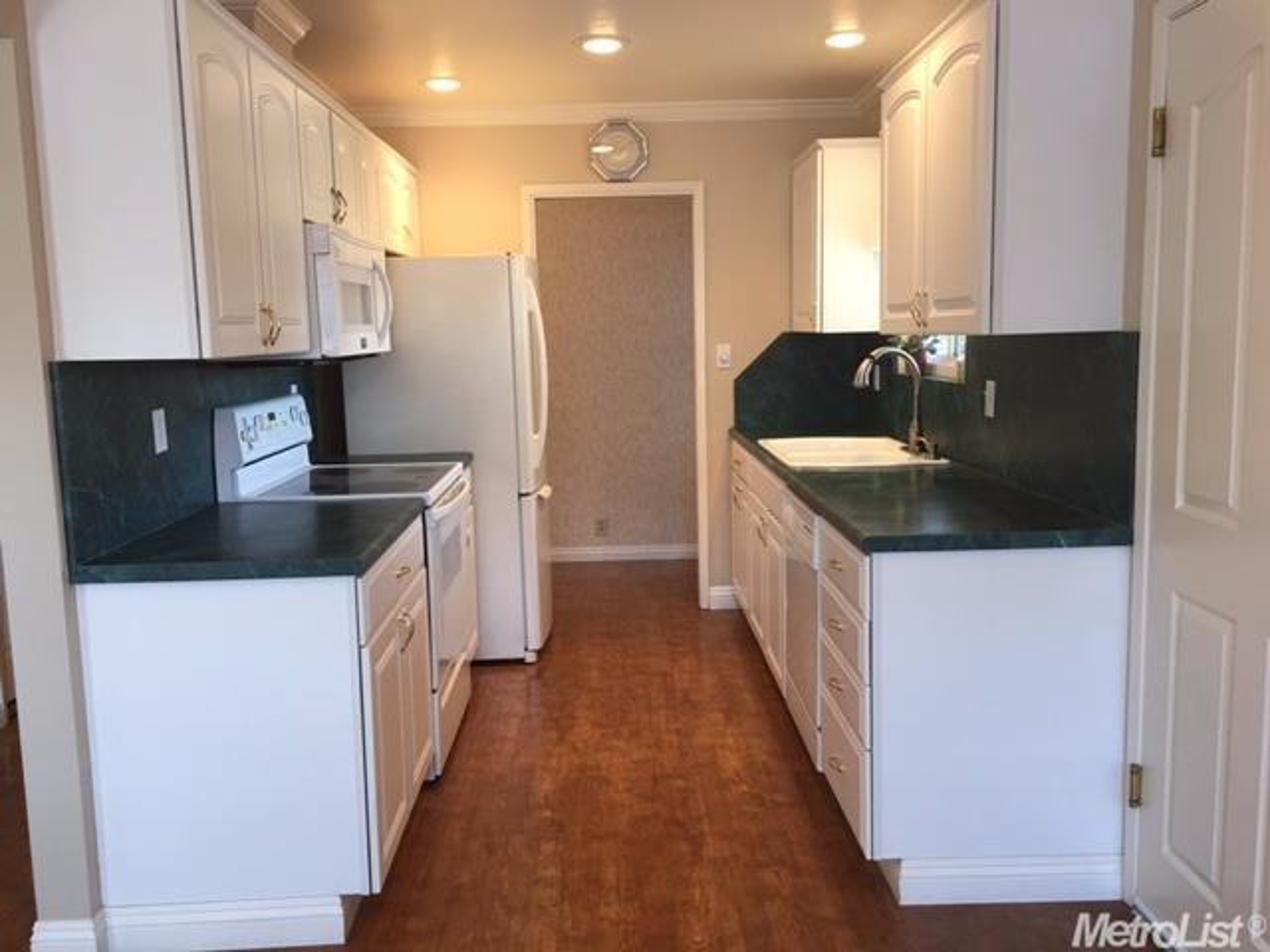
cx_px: 635
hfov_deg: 61.7
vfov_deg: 48.2
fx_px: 1064
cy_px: 476
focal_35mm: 29
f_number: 2.2
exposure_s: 1/15
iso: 32
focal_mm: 4.15
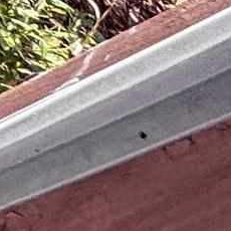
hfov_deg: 6.6
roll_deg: -2.5
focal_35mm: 129
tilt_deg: -37.3
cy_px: -581
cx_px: -885
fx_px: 974
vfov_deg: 9.0
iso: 50
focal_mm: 2.22
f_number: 2.2
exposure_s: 1/636
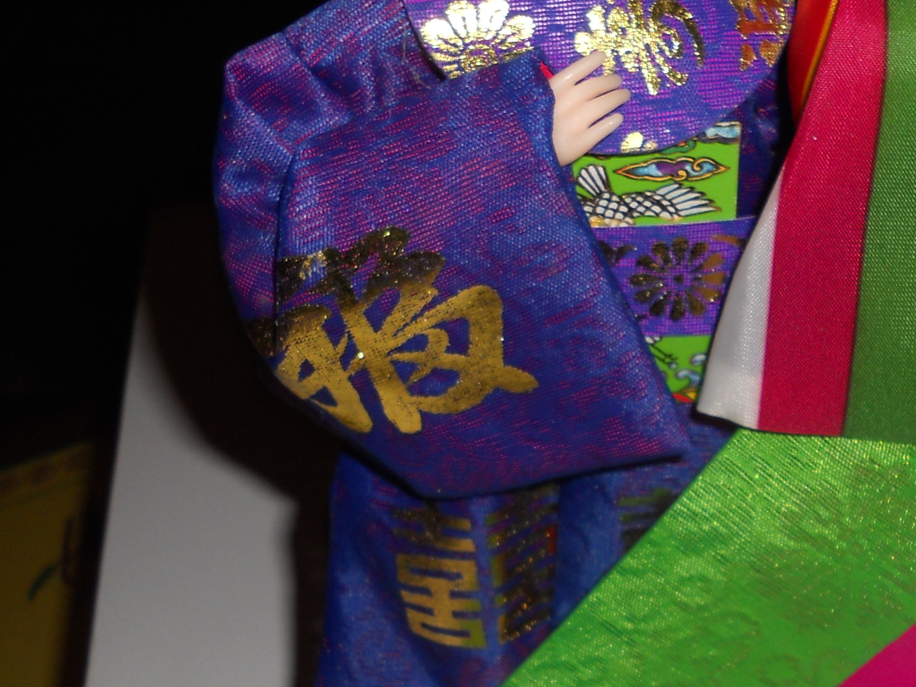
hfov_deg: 27.3
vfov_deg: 20.6
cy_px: 509
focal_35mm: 71
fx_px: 1879
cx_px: 594
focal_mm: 5.8
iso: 80
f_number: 8.8
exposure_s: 1/25
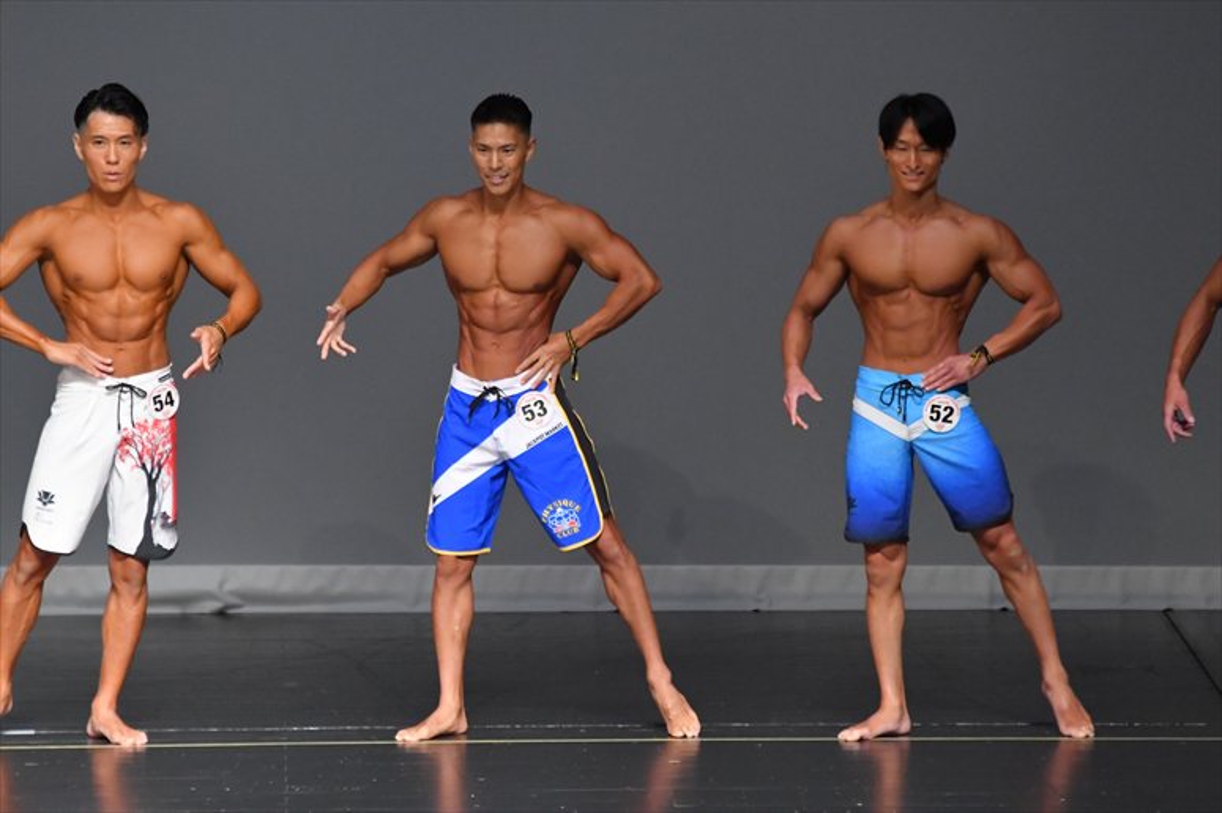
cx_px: 611
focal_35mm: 345
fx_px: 11705
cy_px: 406
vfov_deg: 4.0
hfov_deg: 6.0
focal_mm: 230
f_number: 5.6
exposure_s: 1/400
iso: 5600
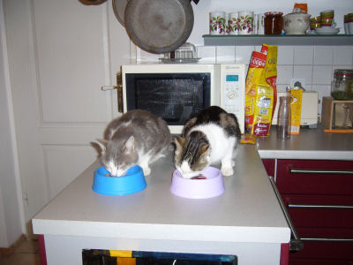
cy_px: 132
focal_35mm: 35
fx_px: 357
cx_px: 176
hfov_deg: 52.6
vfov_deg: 40.7
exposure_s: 1/30
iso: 100
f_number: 2.8
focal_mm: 5.8
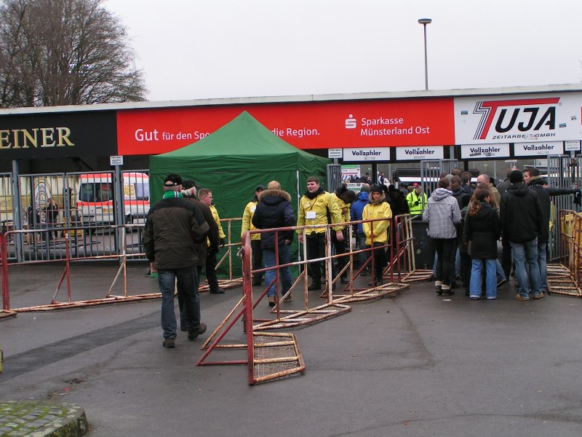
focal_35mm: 60
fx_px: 1009
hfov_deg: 32.2
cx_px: 291
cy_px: 218
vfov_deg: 24.4
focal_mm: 9.2
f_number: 5
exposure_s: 1/100
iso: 50
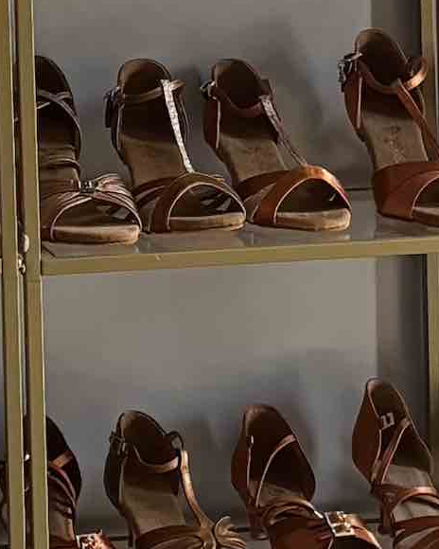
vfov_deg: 9.0
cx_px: 110
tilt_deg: -5.7
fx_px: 3459
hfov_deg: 7.3
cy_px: 11
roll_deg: +0.8
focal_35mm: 213
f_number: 1.6
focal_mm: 5.96
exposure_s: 1/86
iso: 125
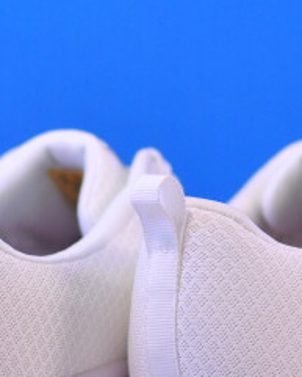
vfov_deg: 8.3
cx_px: 224
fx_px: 2602
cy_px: 156
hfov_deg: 6.6
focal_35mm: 233
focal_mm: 50
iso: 250
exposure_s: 1/320
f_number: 2.2
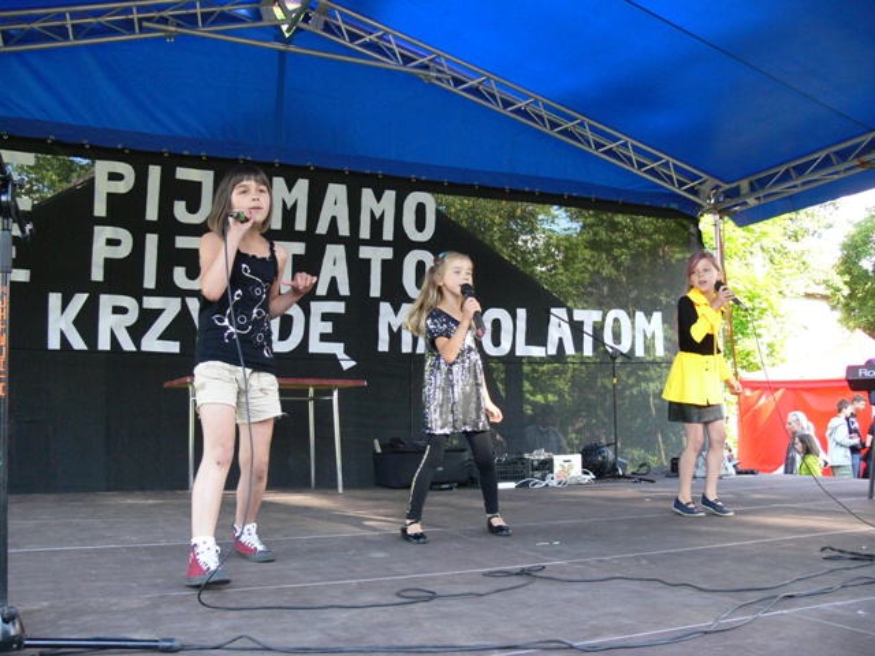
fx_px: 885
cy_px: 328
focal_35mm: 35
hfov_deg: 52.6
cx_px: 438
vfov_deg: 40.7
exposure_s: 1/160
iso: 200
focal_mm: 7.4
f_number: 2.8
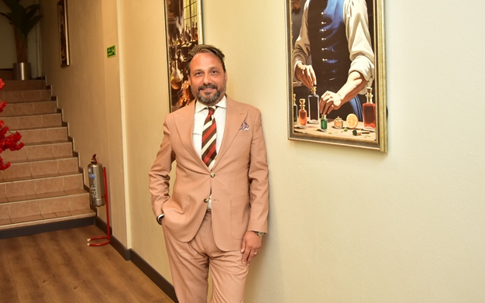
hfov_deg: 49.2
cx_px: 223
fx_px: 529
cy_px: 117
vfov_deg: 31.9
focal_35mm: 40
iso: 500
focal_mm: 32
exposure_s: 1/80
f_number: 3.8
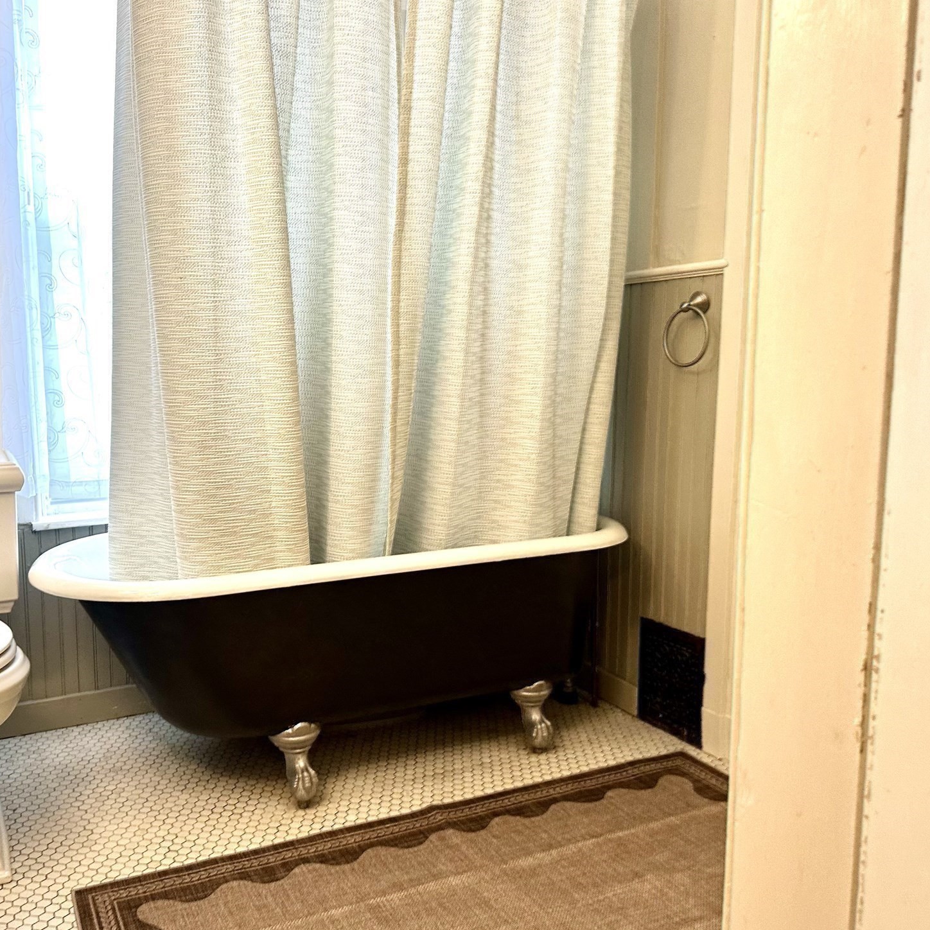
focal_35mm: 30
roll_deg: -1.5
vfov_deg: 54.0
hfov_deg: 53.6
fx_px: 912
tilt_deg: -9.5
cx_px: 365
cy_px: 483
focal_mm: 6.86
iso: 160
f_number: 1.78
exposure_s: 1/60
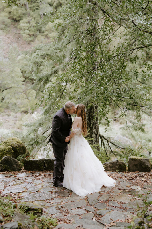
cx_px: 86
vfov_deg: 34.7
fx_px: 365
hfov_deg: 23.5
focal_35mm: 58
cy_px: 125
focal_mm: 35
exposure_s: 1/250
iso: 200
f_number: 2
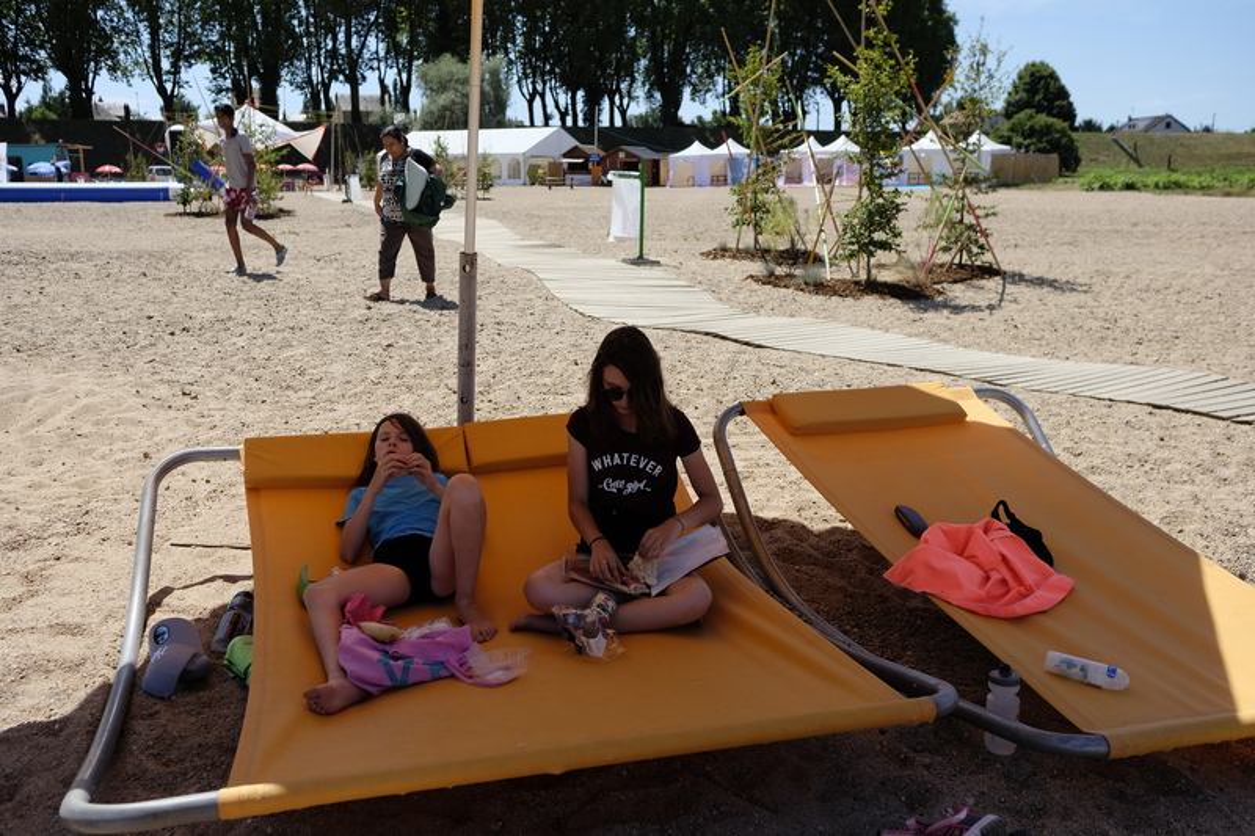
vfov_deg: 37.8
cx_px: 628
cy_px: 418
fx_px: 1220
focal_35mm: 35
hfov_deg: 54.4
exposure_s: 1/2700
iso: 400
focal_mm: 23
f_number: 4
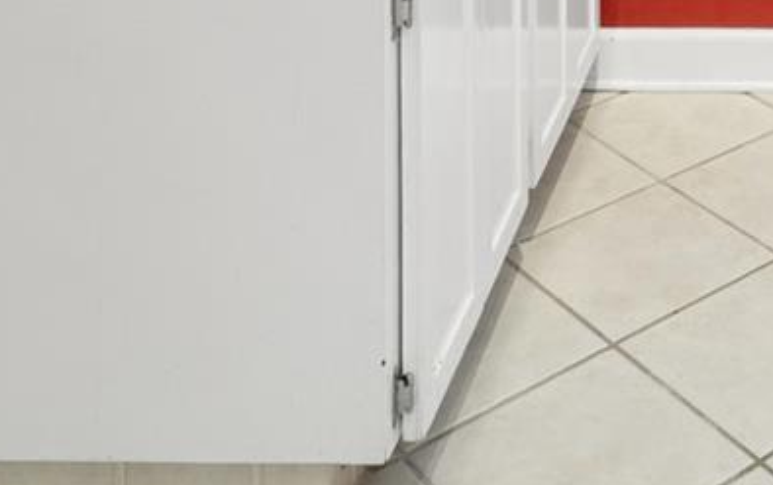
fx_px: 1307
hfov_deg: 29.2
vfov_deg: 15.5
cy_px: -556
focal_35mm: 62
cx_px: 887
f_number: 8
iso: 250
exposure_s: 1/320
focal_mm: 10
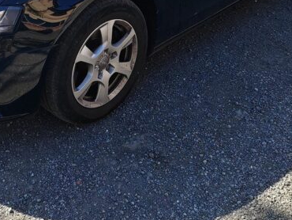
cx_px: 84
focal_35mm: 56
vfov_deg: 24.8
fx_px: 473
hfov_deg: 33.8
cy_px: -6
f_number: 1.9
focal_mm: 5.52
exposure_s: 1/710
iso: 100
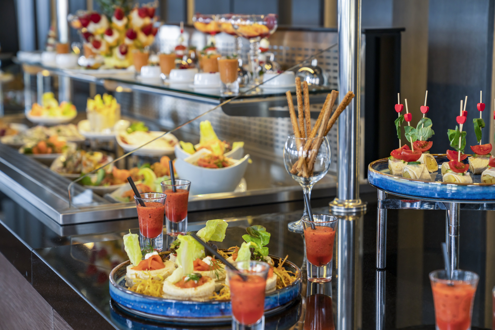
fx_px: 963
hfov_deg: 28.8
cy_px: 165
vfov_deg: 19.5
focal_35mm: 70
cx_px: 248
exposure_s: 1/160
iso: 400
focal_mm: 70
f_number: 4.5
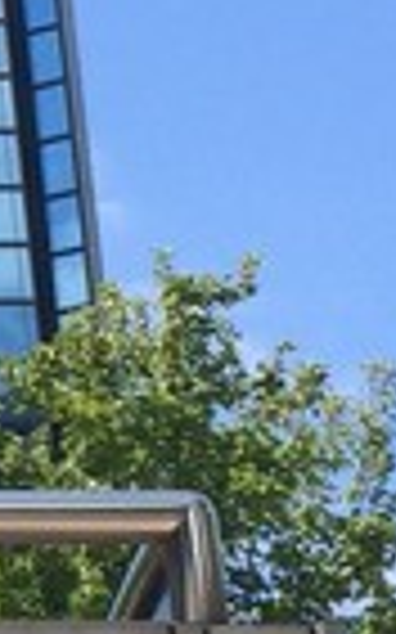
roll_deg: +1.4
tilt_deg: +19.8
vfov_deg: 9.4
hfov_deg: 5.5
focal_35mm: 223
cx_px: -801
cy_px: 306
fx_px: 3855
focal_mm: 4.15
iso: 32
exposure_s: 1/1325
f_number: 2.2
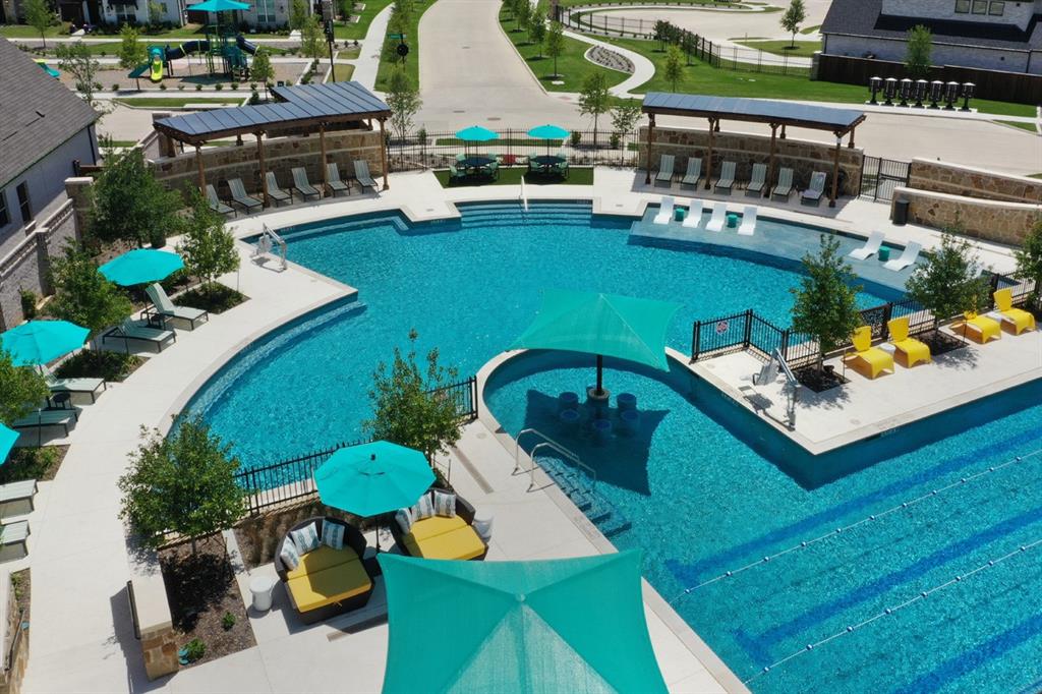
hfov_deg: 65.5
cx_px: 521
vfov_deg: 46.4
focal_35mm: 28
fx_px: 810
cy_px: 347
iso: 100
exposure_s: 1/160
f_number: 11
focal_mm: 10.26
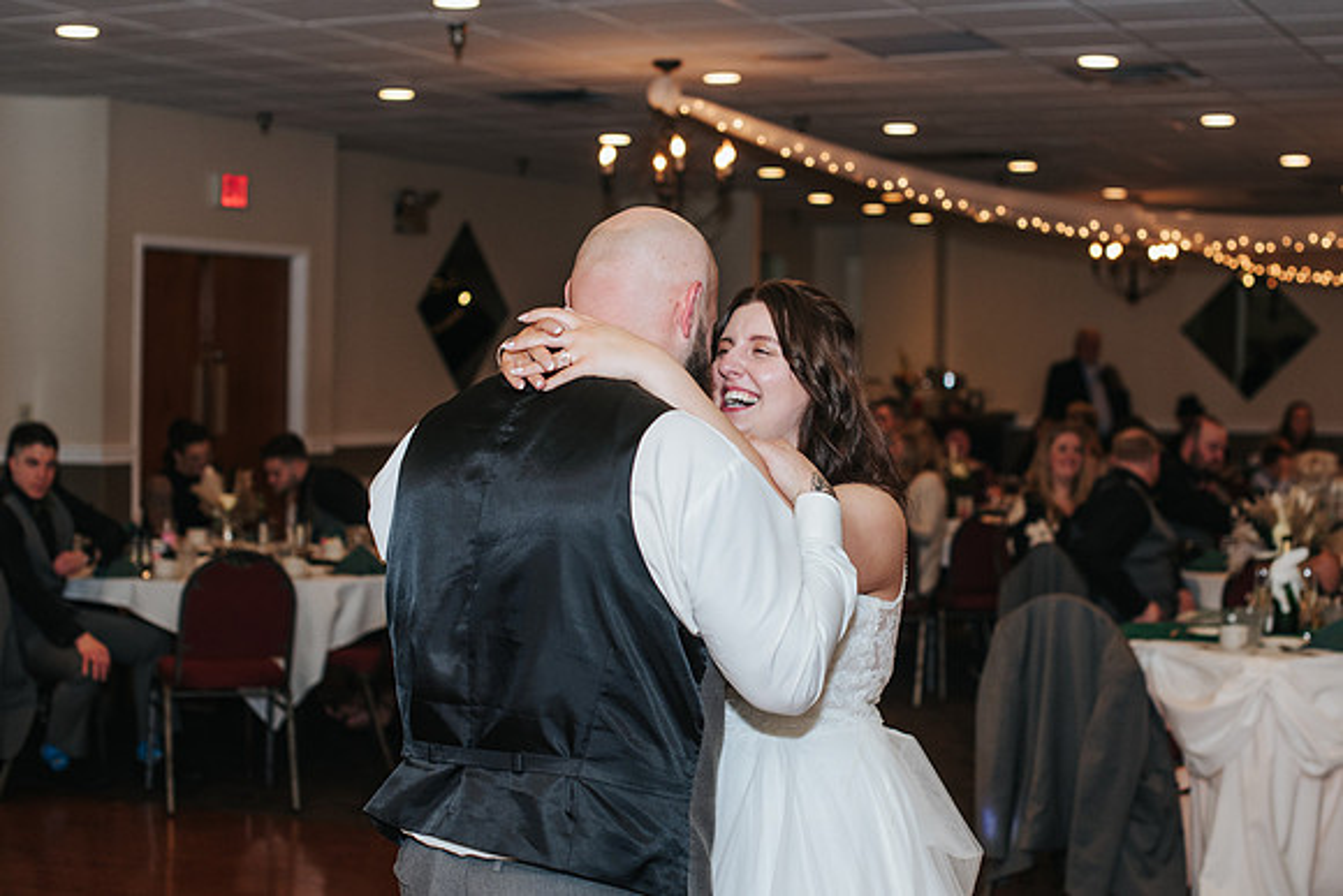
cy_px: 382
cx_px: 708
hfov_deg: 34.3
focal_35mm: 58
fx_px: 2172
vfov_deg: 23.3
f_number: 3.2
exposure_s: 1/200
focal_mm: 50
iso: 800
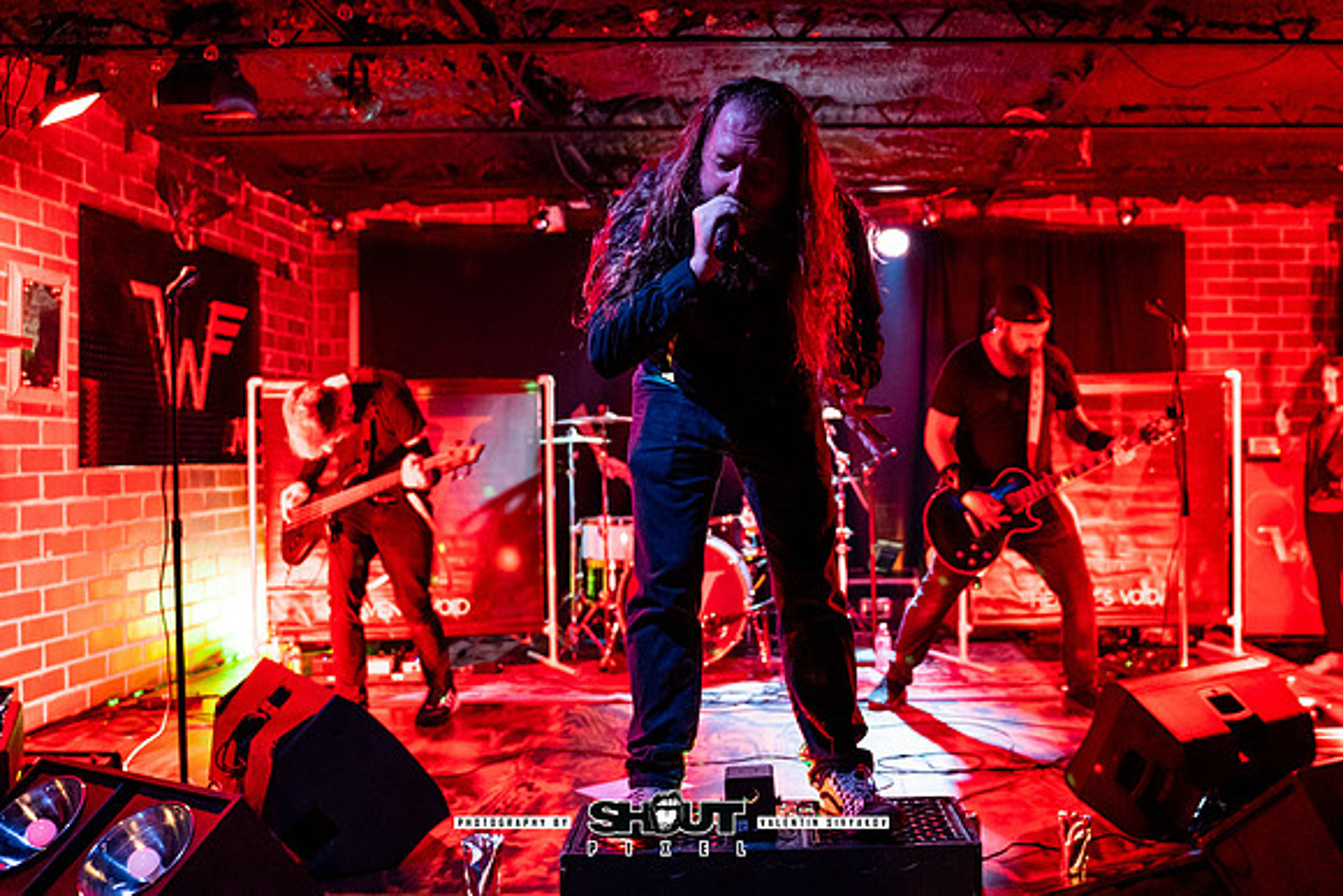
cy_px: 432
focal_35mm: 35
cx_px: 836
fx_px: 1313
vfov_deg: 37.7
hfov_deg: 53.6
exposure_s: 1/200
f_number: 2.8
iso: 2500
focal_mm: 28
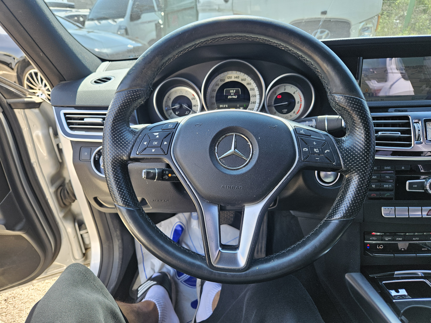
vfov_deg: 58.9
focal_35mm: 23
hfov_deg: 73.9
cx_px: 216
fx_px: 286
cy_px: 162
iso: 50
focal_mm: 5.4
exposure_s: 1/180
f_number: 1.8
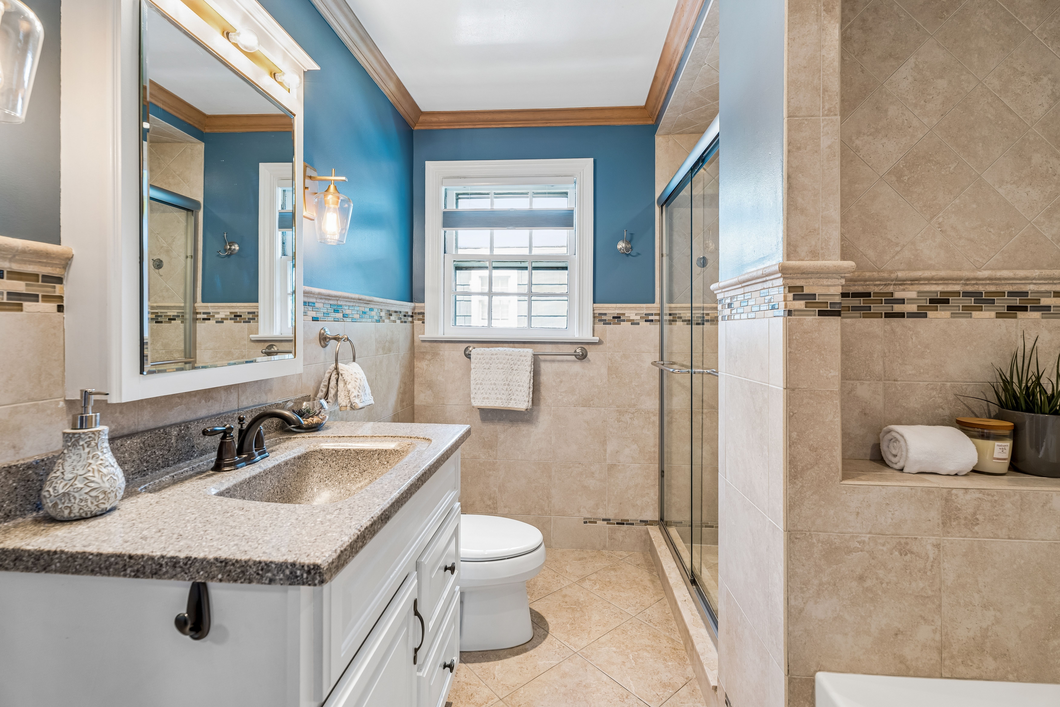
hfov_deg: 96.7
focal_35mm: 16
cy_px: 354
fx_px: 471
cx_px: 530
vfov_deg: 73.7
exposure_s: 1/10
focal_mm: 16
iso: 250
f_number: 6.3
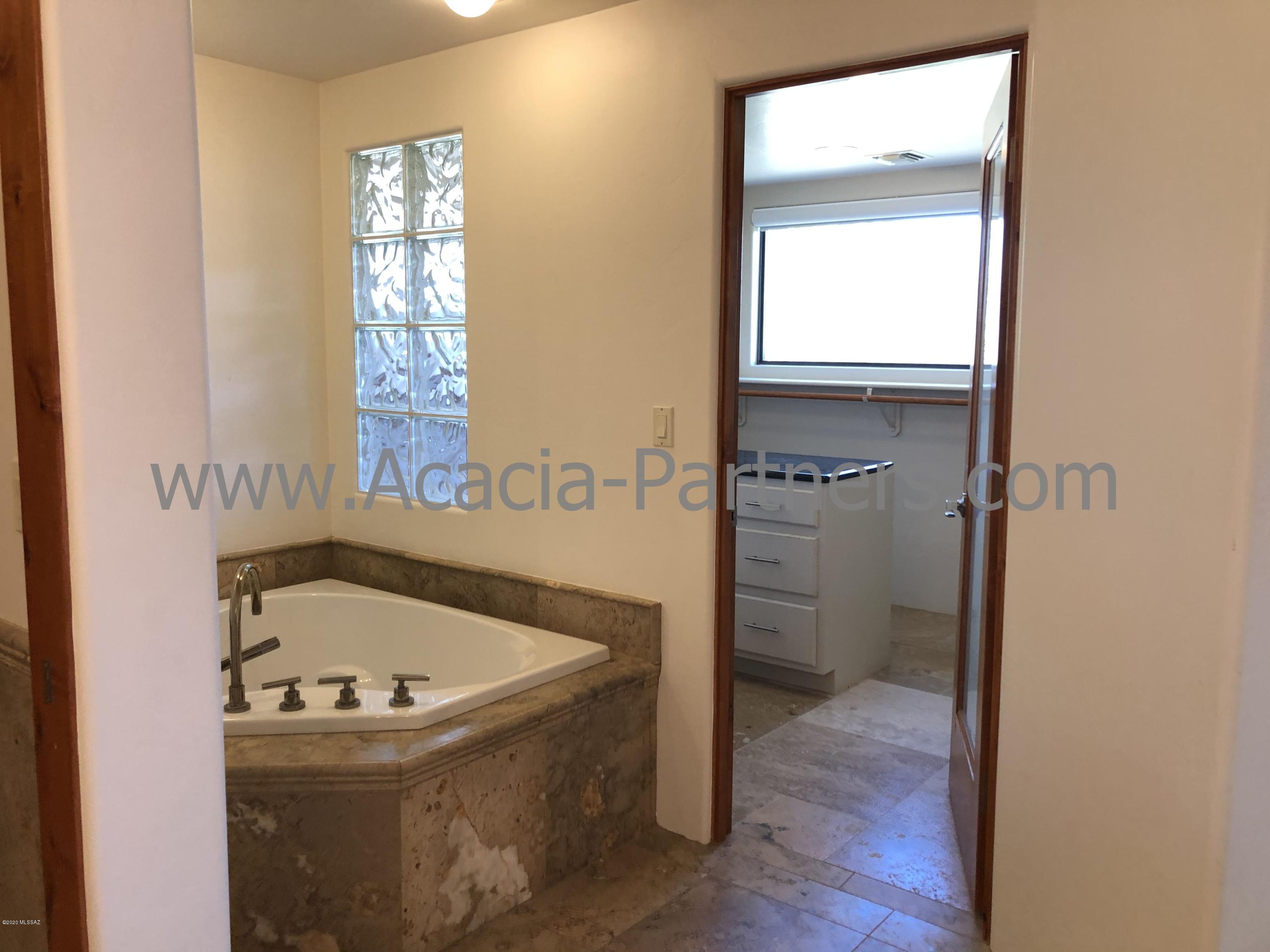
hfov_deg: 63.4
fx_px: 1027
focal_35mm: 28
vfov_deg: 49.7
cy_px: 476
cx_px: 635
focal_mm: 4
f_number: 1.8
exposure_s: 1/30
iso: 32
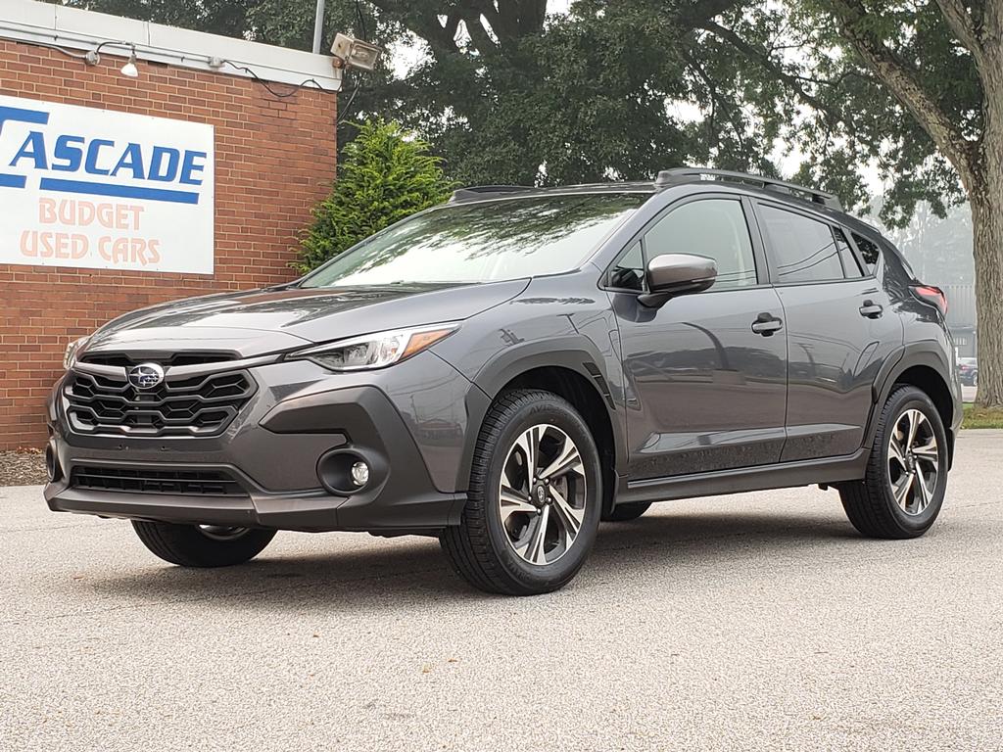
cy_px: 376
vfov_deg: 53.1
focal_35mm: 26
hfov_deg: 67.3
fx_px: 753
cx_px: 502
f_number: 2.4
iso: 50
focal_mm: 4.3
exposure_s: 1/492
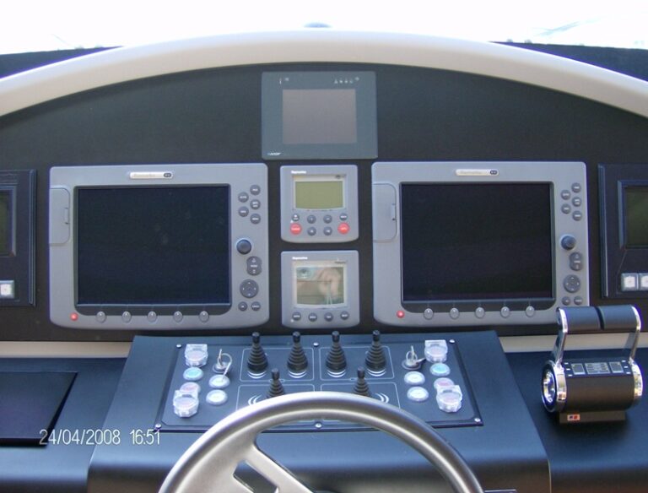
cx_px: 324
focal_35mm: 36
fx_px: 677
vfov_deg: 40.0
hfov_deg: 51.1
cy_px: 246
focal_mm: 6
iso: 100
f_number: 2.8
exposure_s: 1/69.4
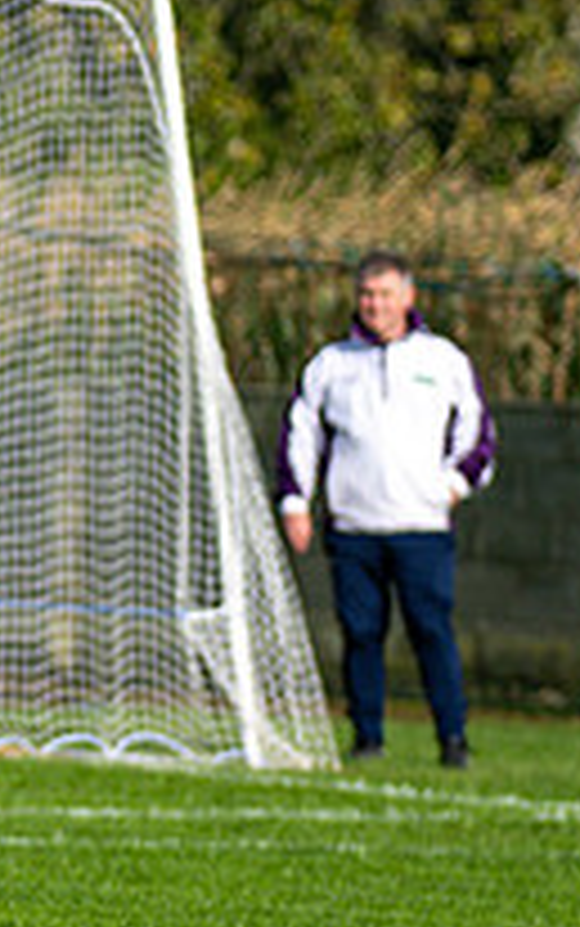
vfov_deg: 3.5
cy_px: 792
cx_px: -638
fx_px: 15229
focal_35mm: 603
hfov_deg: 2.2
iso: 200
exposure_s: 1/4000
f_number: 2.8
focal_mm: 140
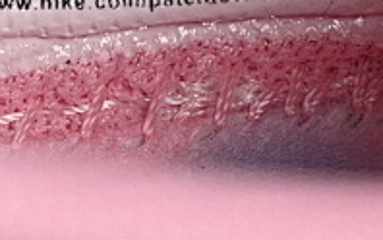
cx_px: 182
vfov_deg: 3.2
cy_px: -89
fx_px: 4345
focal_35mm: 416
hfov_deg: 5.0
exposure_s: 1/80
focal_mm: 50
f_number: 7.1
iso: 160
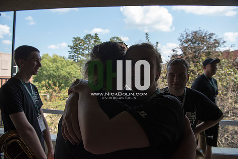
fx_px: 159
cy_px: 80
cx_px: 119
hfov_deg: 73.7
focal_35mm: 24
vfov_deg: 53.2
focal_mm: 24
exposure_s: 1/1600
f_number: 5
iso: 640
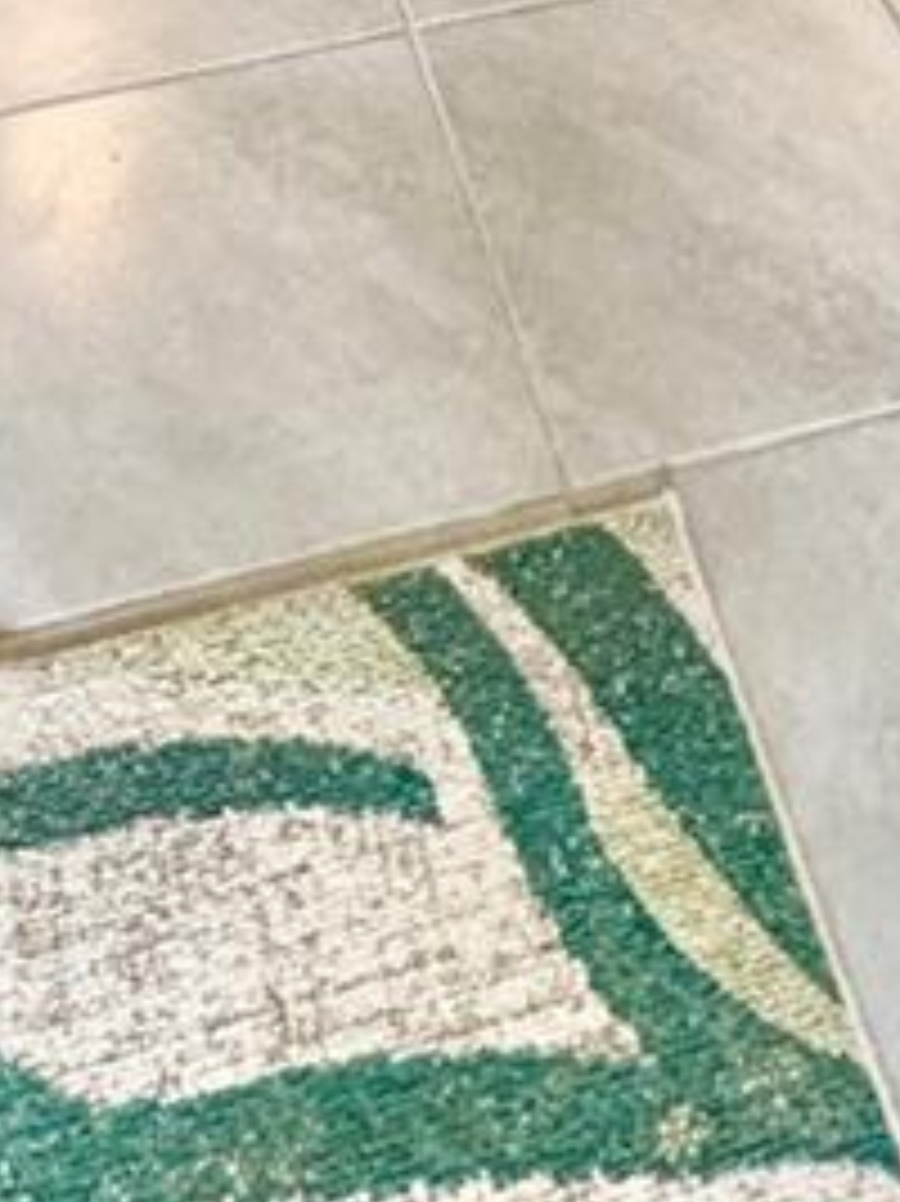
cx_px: 315
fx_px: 2186
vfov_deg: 17.2
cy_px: -1423
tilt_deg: -6.5
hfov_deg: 23.2
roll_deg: +0.4
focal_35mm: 63
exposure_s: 1/120
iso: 320
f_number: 2.2
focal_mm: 2.22
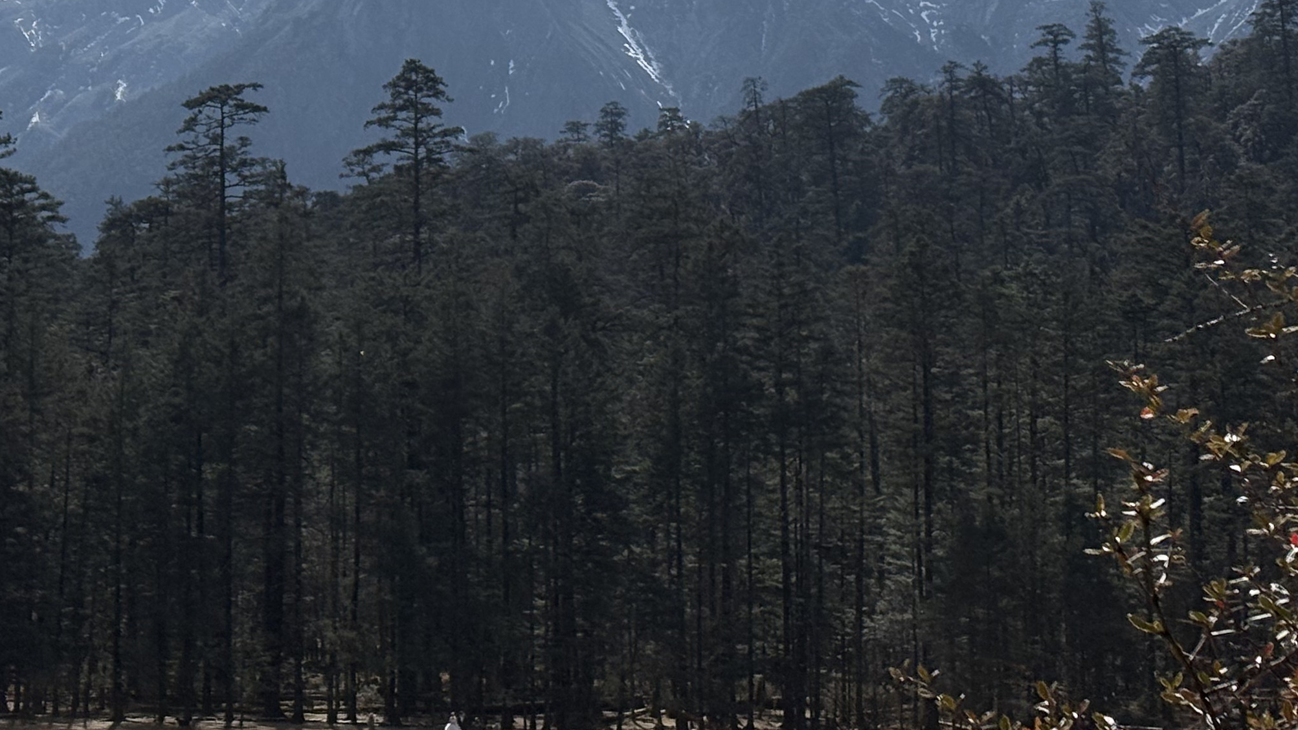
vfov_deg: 10.6
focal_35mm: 113
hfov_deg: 18.9
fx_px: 3889
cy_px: -115
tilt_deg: +11.5
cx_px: 419
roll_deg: +0.3
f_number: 1.6
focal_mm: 5.96
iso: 25
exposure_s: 1/7813
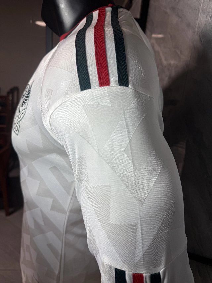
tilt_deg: -20.5
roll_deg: -6.3
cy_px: 142
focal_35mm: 24
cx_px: 106
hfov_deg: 56.8
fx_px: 196
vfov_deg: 71.6
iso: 64
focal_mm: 6.76
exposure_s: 1/164
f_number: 1.78
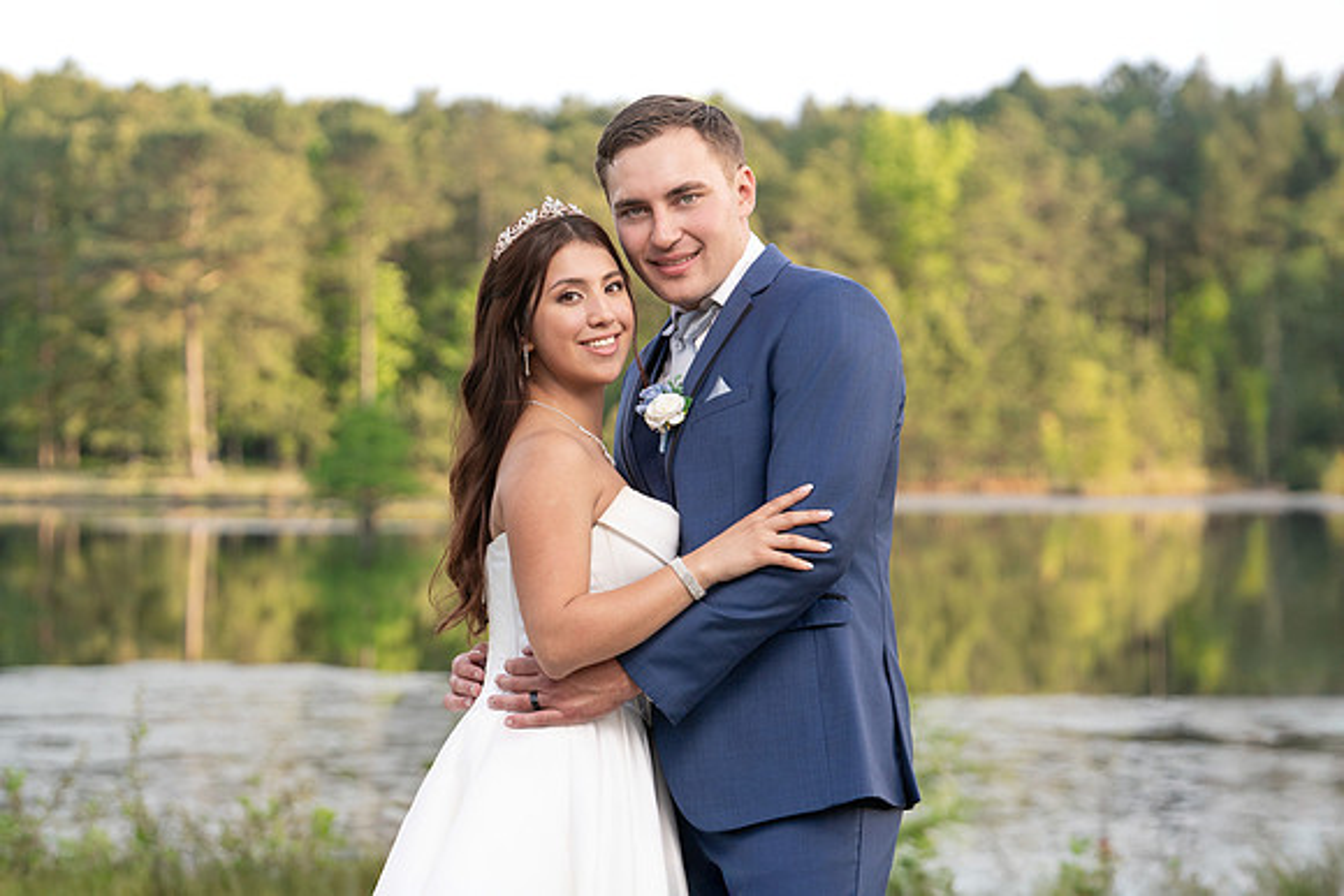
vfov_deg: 10.1
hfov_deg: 15.1
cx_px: 672
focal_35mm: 136
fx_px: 5078
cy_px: 448
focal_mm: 136
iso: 400
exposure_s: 1/200
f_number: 5.6
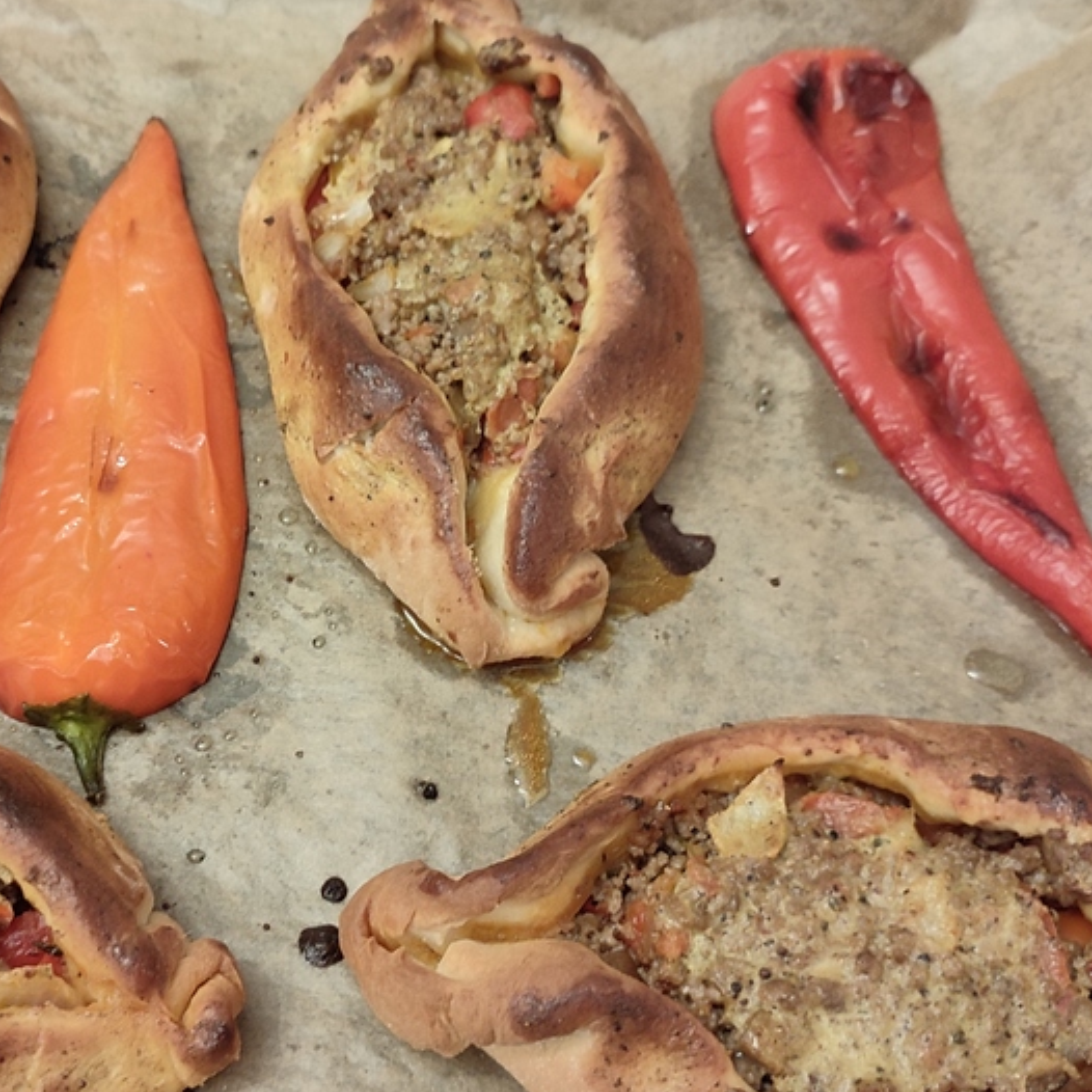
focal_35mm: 43
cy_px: 581
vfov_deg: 39.2
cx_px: 417
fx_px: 1535
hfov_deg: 38.9
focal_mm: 6.04
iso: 911
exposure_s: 1/20
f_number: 1.9
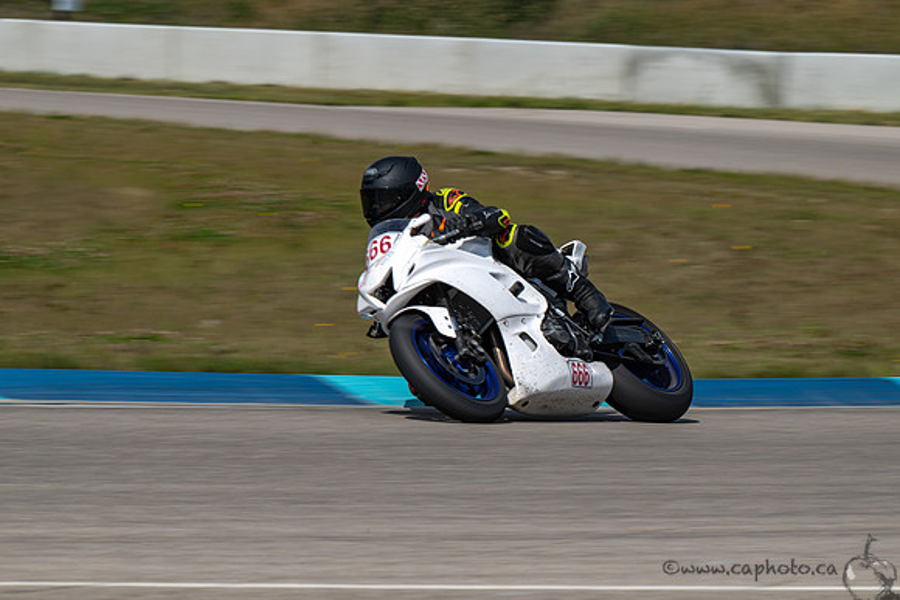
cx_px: 426
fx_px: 8098
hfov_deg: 6.4
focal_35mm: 324
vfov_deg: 4.2
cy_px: 268
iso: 72
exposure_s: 1/160
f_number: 16
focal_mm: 280
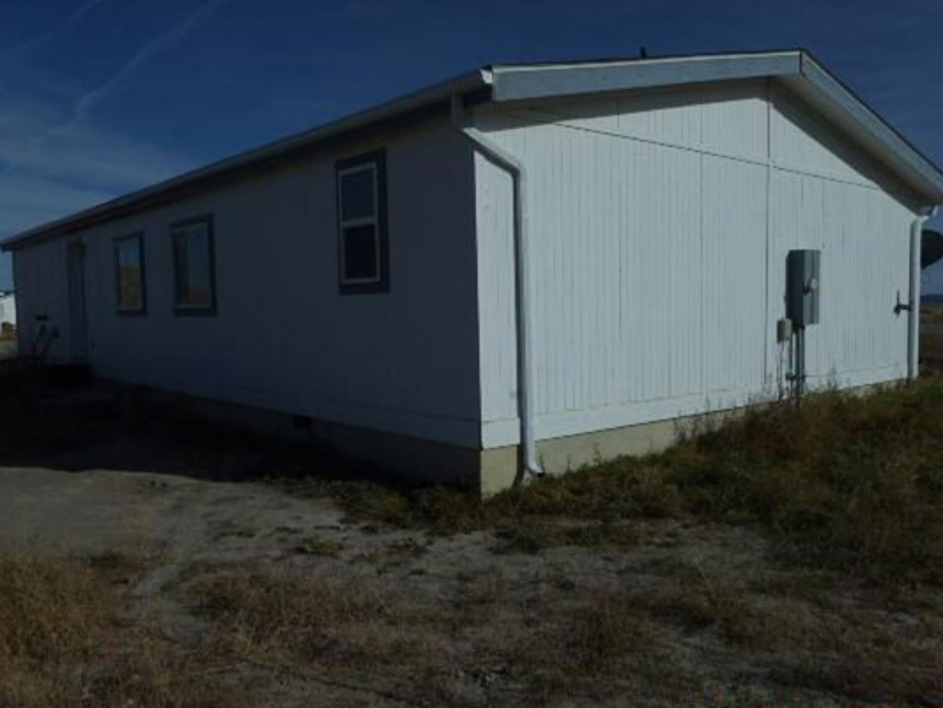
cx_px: 492
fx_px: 817
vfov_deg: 46.8
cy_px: 381
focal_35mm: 30
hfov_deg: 59.9
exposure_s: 1/1600
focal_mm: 4.3
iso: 80
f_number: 3.5
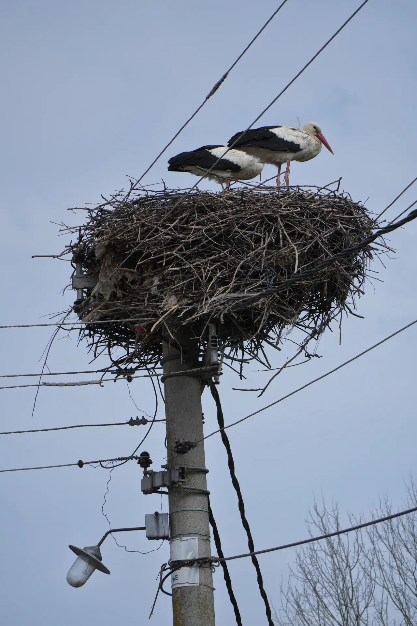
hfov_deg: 8.7
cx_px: 208
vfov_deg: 13.0
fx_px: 2736
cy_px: 313
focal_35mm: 158
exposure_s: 1/1000
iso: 250
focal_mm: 105
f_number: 9
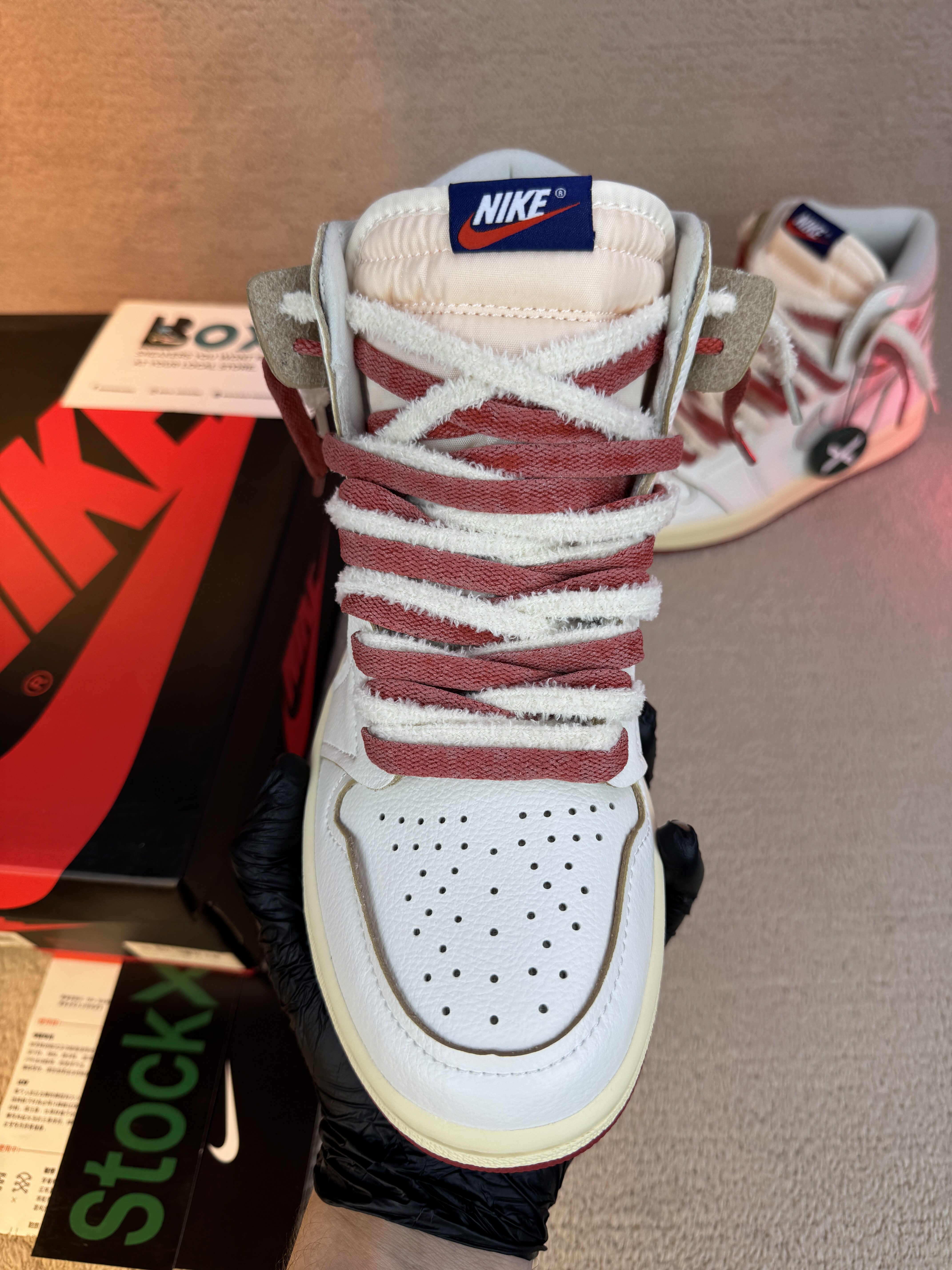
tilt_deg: -52.9
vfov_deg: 71.6
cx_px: 476
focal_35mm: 24
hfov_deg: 56.8
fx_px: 880
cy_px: 635
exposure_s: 1/1026
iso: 80
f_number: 1.78
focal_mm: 6.76
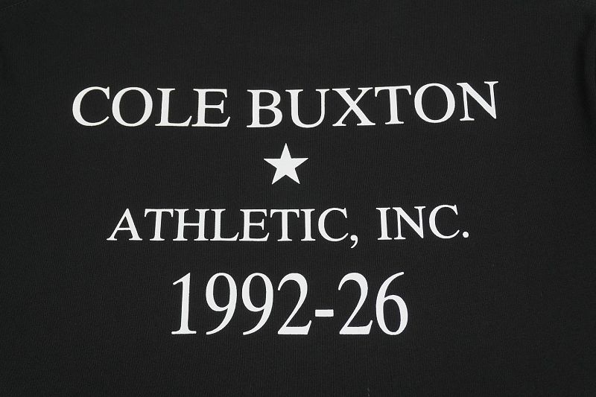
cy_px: 198
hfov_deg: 35.1
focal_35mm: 57
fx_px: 943
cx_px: 298
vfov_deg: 23.8
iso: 1000
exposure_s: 1/160
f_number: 8
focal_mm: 38
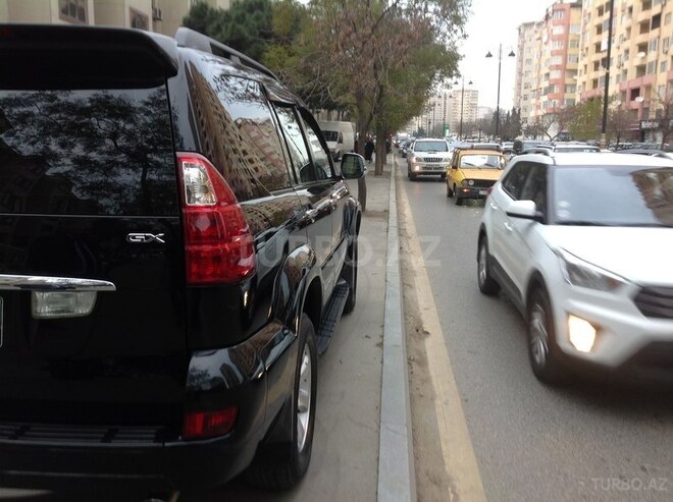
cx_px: 336
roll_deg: -1.4
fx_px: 679
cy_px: 251
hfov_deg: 52.7
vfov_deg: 40.6
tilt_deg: -12.5
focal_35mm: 35
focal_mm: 4.28
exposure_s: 1/30
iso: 64
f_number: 2.4
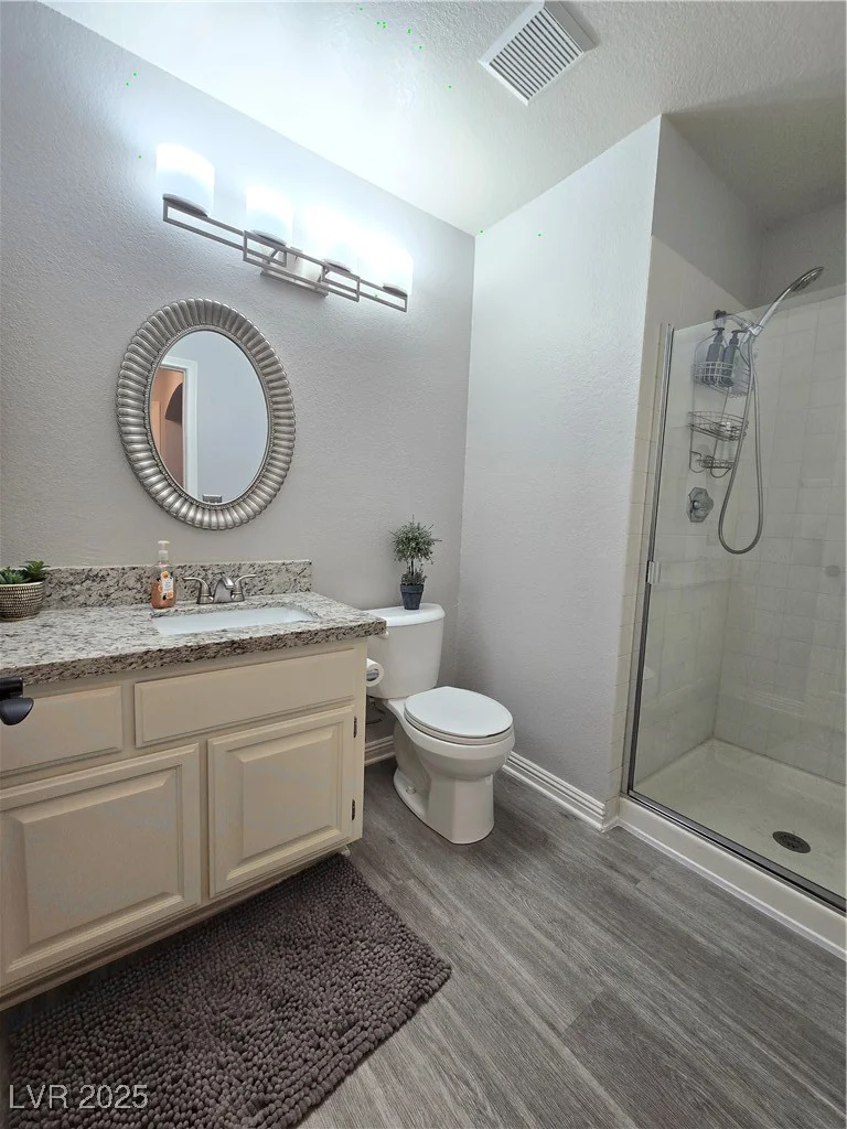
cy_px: 564
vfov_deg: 106.2
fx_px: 424
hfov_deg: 89.9
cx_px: 424
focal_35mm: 13
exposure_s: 1/60
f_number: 2.2
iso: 80
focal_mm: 2.2
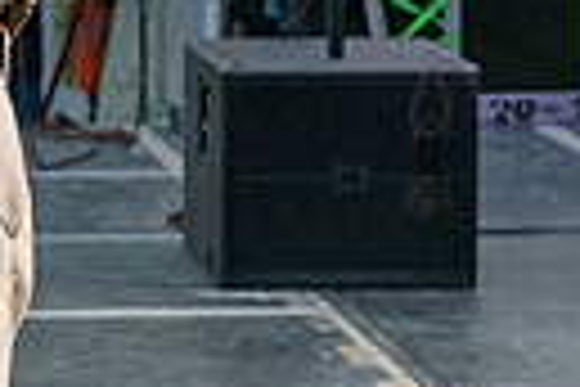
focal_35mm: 274
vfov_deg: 5.0
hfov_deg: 7.4
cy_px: -79
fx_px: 4414
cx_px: -153
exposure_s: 1/800
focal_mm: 60
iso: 4000
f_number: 3.5
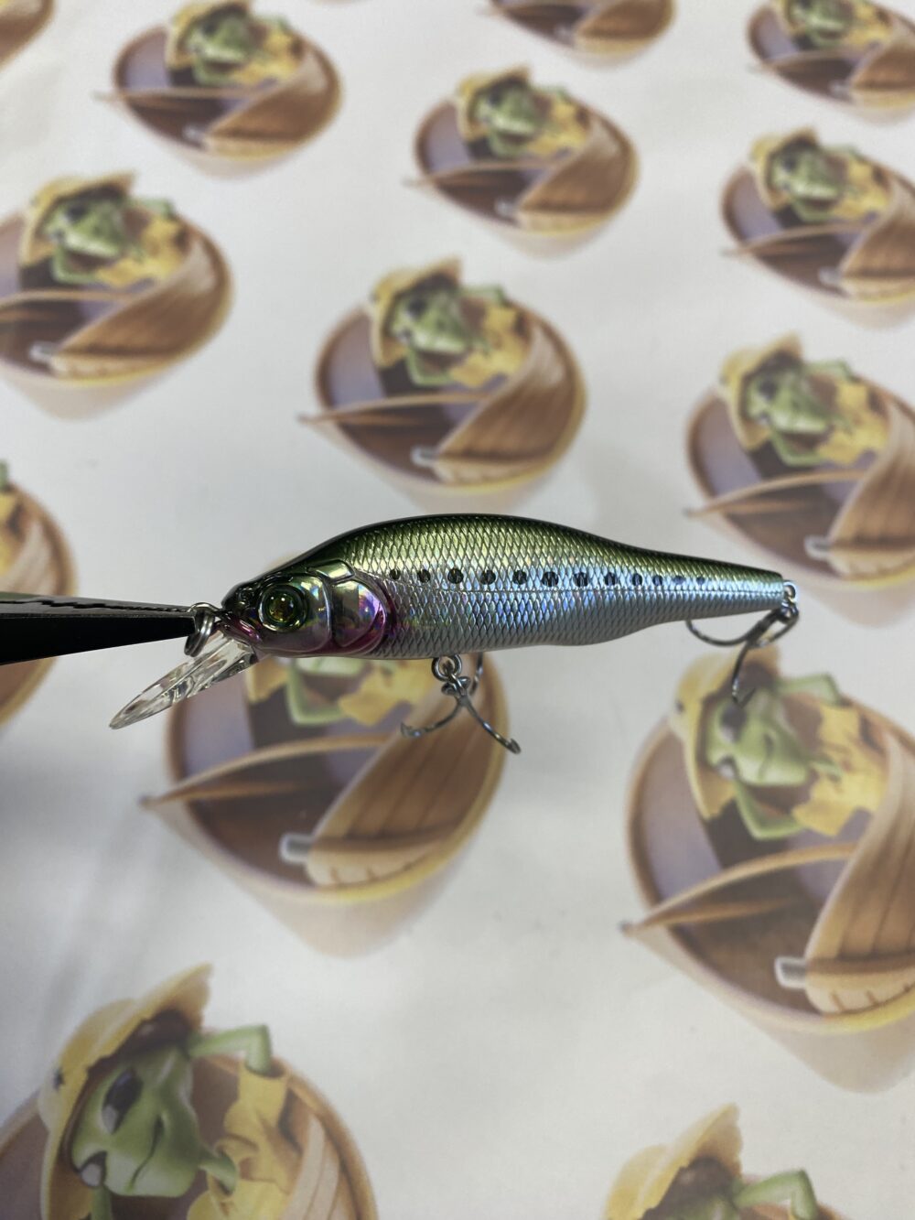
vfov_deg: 69.4
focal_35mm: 25
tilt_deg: -60.5
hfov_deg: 54.9
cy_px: 610
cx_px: 458
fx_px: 881
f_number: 1.8
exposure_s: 1/120
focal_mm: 4.25
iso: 125
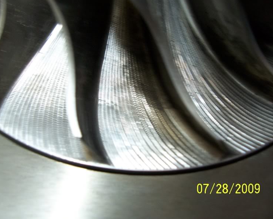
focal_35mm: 37
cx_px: 127
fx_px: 299
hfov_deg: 49.1
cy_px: 109
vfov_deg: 40.1
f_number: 2.8
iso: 140
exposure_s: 1/8
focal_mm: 6
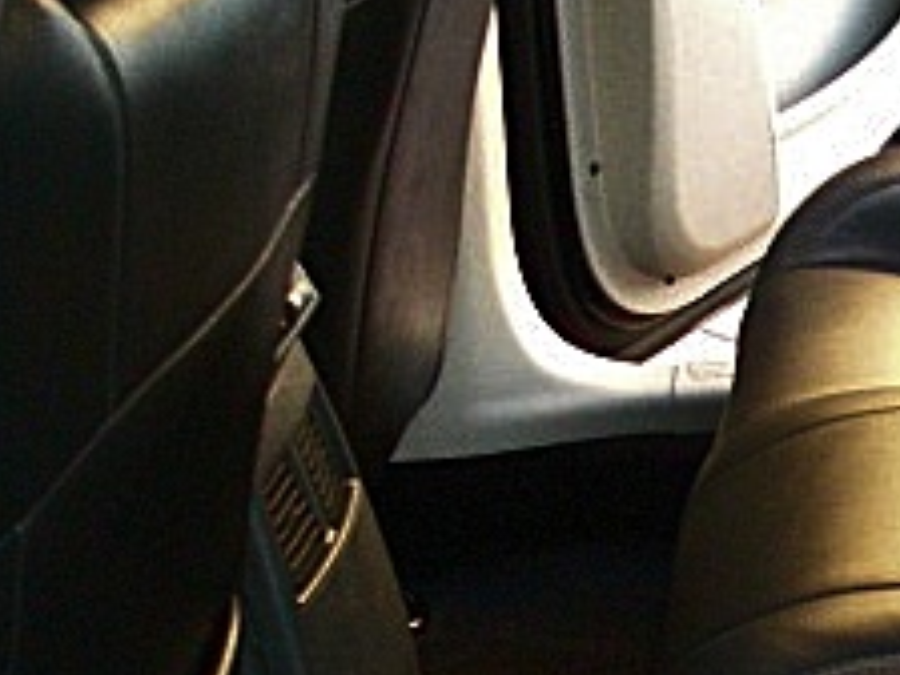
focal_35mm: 103
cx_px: 1121
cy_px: 623
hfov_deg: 18.0
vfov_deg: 14.2
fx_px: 2678
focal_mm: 6.3
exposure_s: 1/125
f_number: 2.8
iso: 800
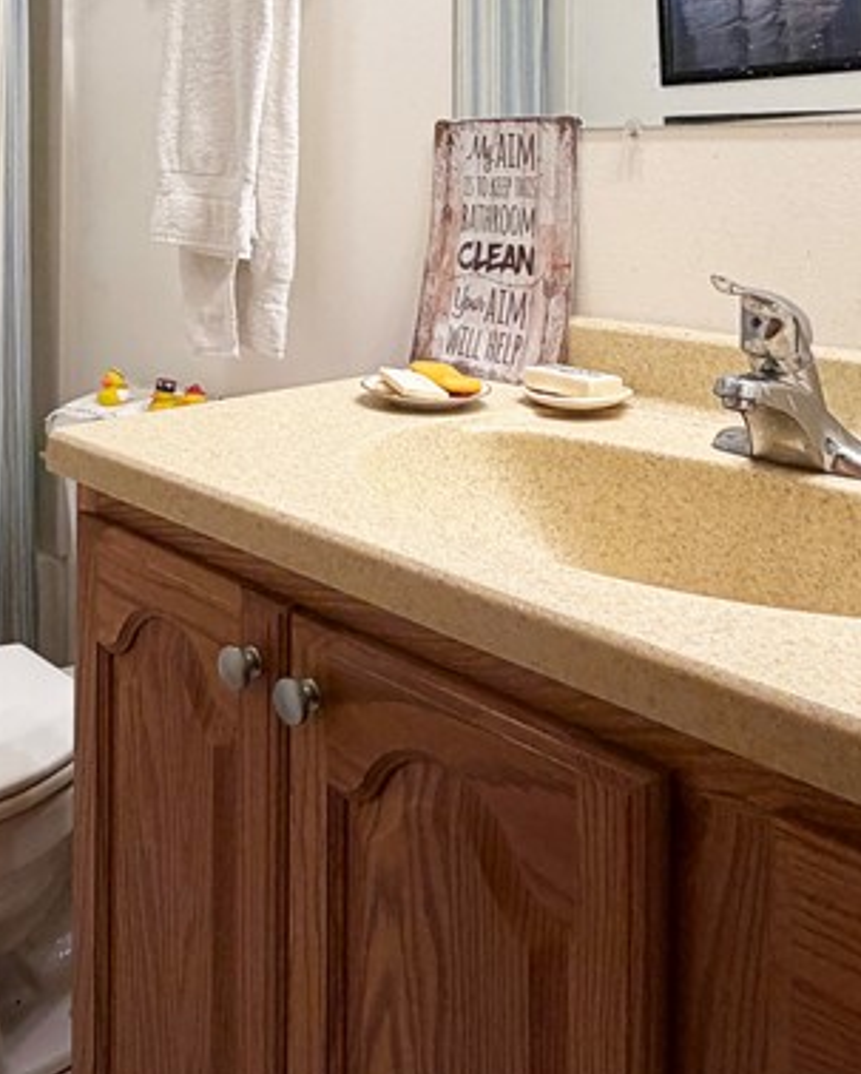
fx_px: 1177
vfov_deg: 45.6
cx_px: 207
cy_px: 159
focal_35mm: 37
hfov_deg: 39.0
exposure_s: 1/120
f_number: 2.2
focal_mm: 2.22
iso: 160
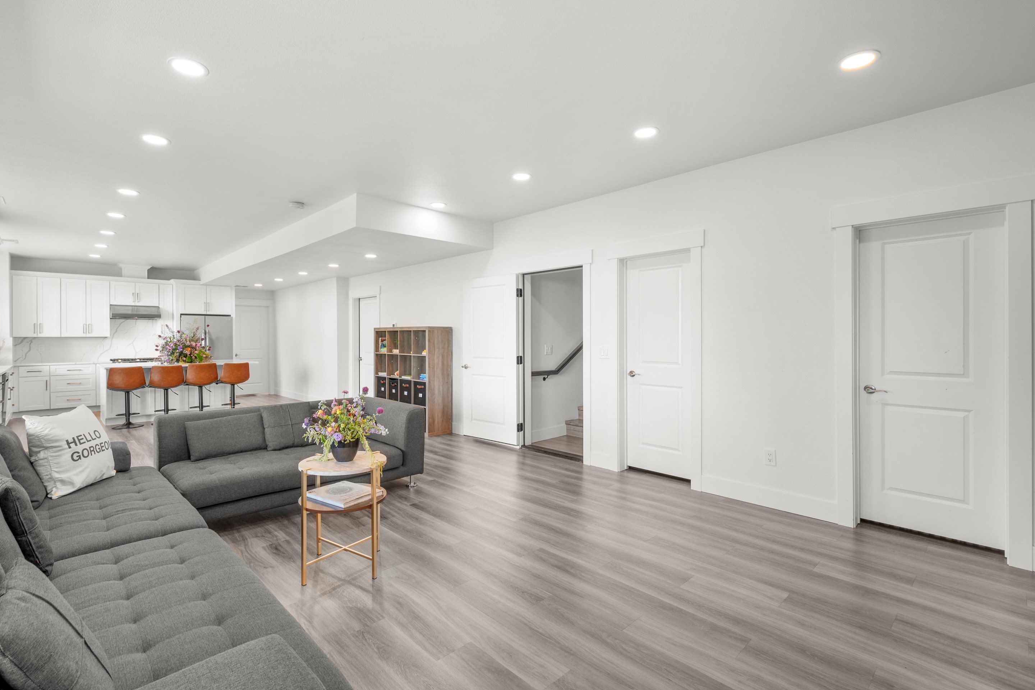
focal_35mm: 17
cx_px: 494
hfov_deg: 94.8
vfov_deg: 71.9
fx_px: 475
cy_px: 335
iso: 100
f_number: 8
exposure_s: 2
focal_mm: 15.5
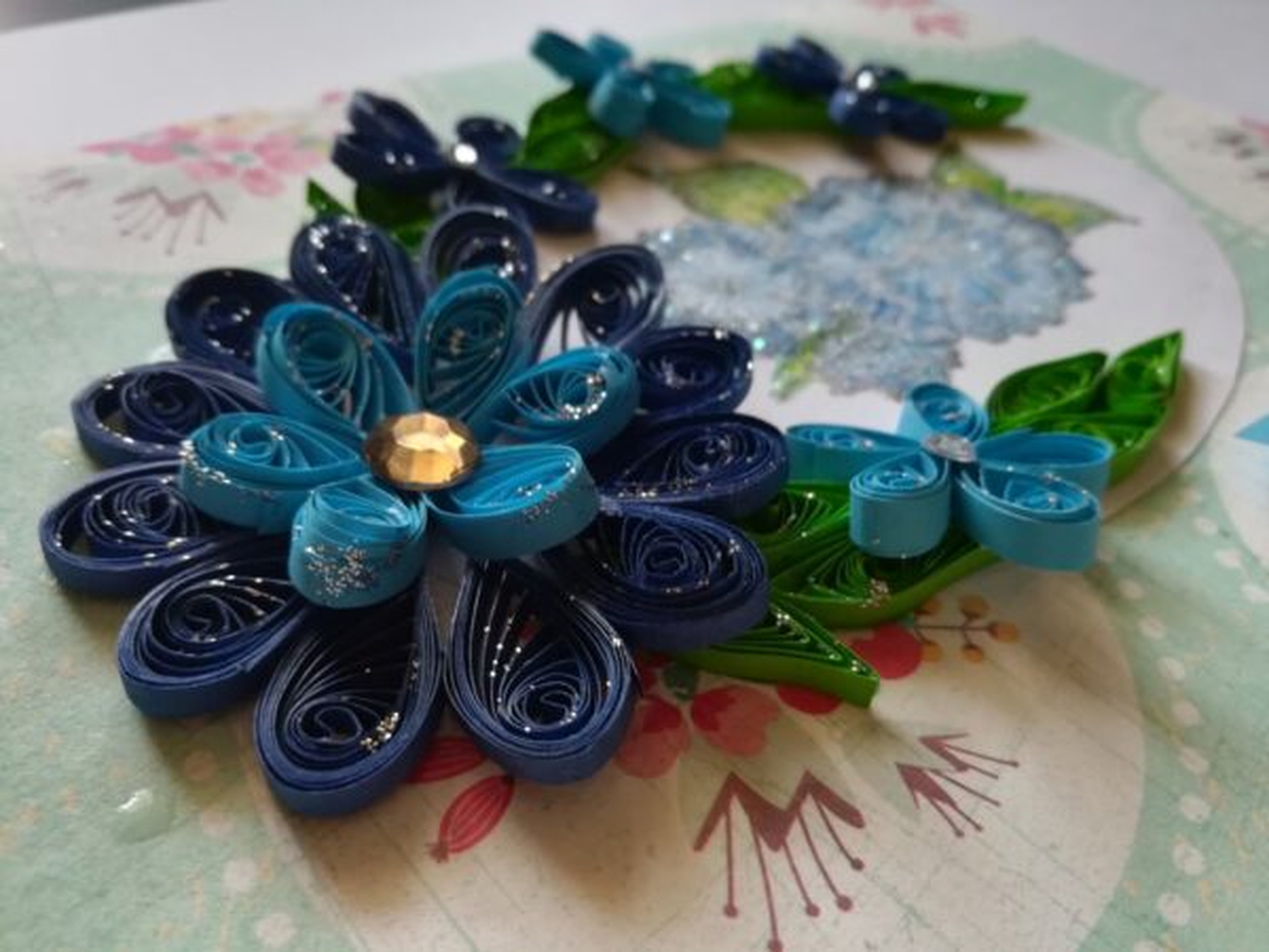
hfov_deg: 67.3
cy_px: 476
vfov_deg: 53.1
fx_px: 953
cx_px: 634
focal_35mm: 26
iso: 80
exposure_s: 1/30
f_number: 2.2
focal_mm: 3.83
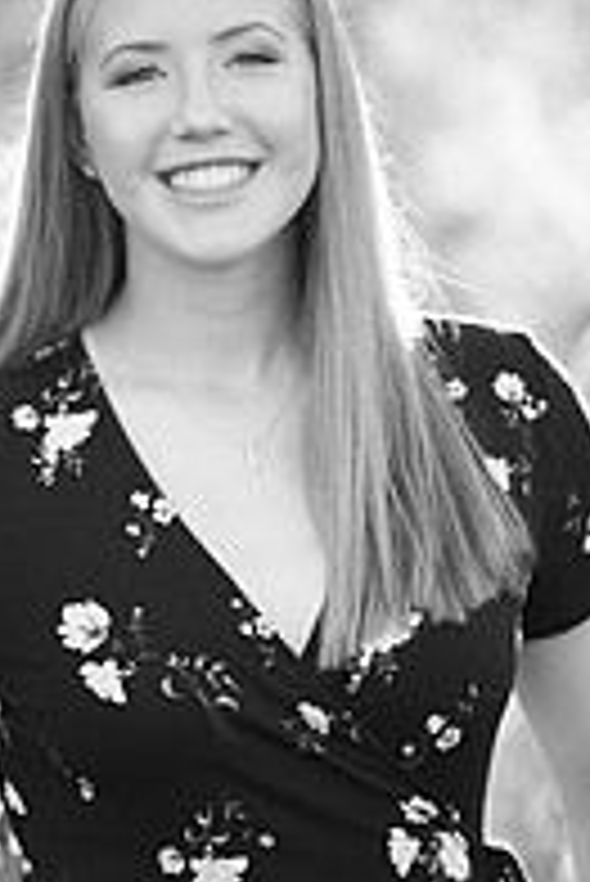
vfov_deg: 10.5
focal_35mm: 195
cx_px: 198
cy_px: 428
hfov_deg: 7.1
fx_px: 4785
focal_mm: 85
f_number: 1.8
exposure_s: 1/400
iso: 125
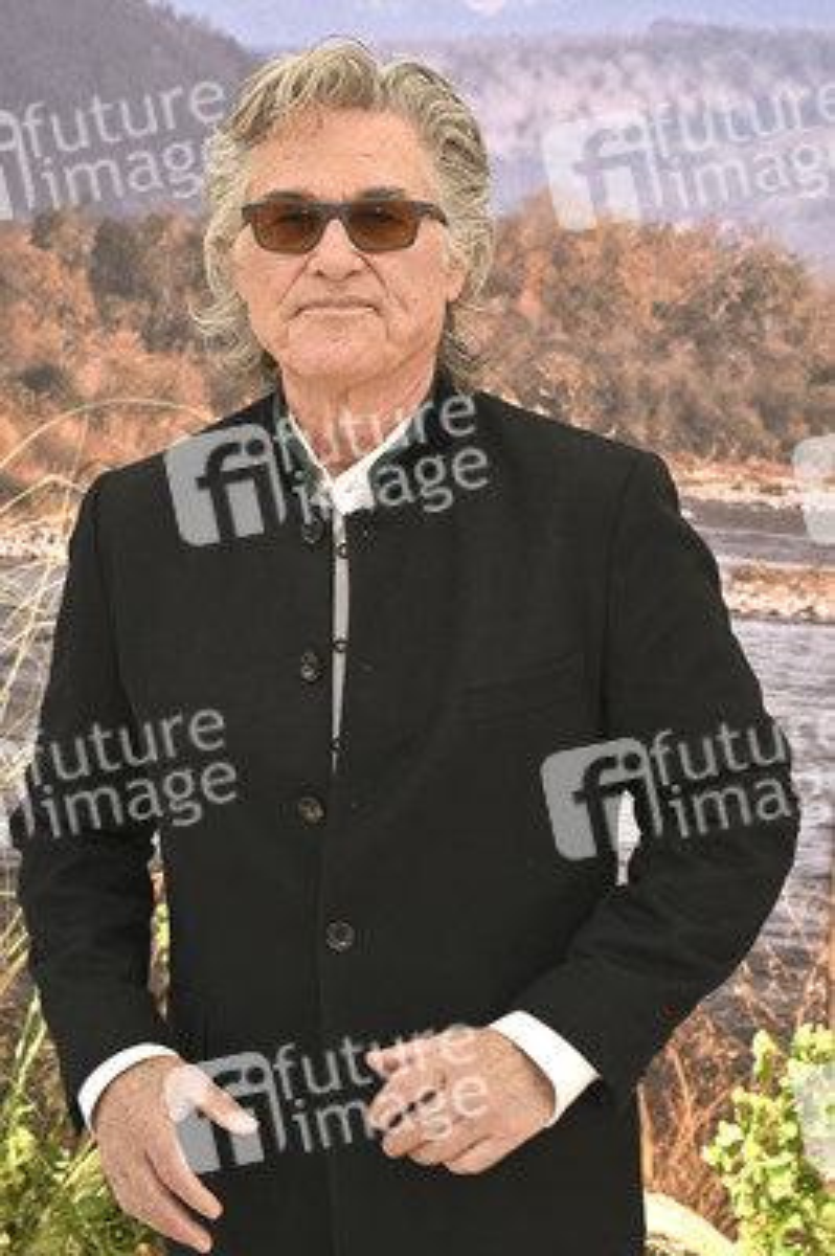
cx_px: 418
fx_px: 2300
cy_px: 628
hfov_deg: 20.6
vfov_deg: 30.5
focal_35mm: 66
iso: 250
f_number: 8
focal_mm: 66
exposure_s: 1/320
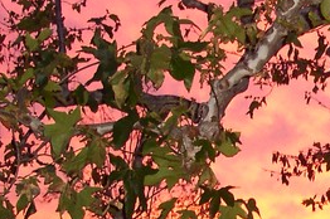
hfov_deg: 15.5
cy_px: 201
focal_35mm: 131
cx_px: 309
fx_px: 1199
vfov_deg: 10.4
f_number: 2.8
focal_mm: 7.5
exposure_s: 1/30
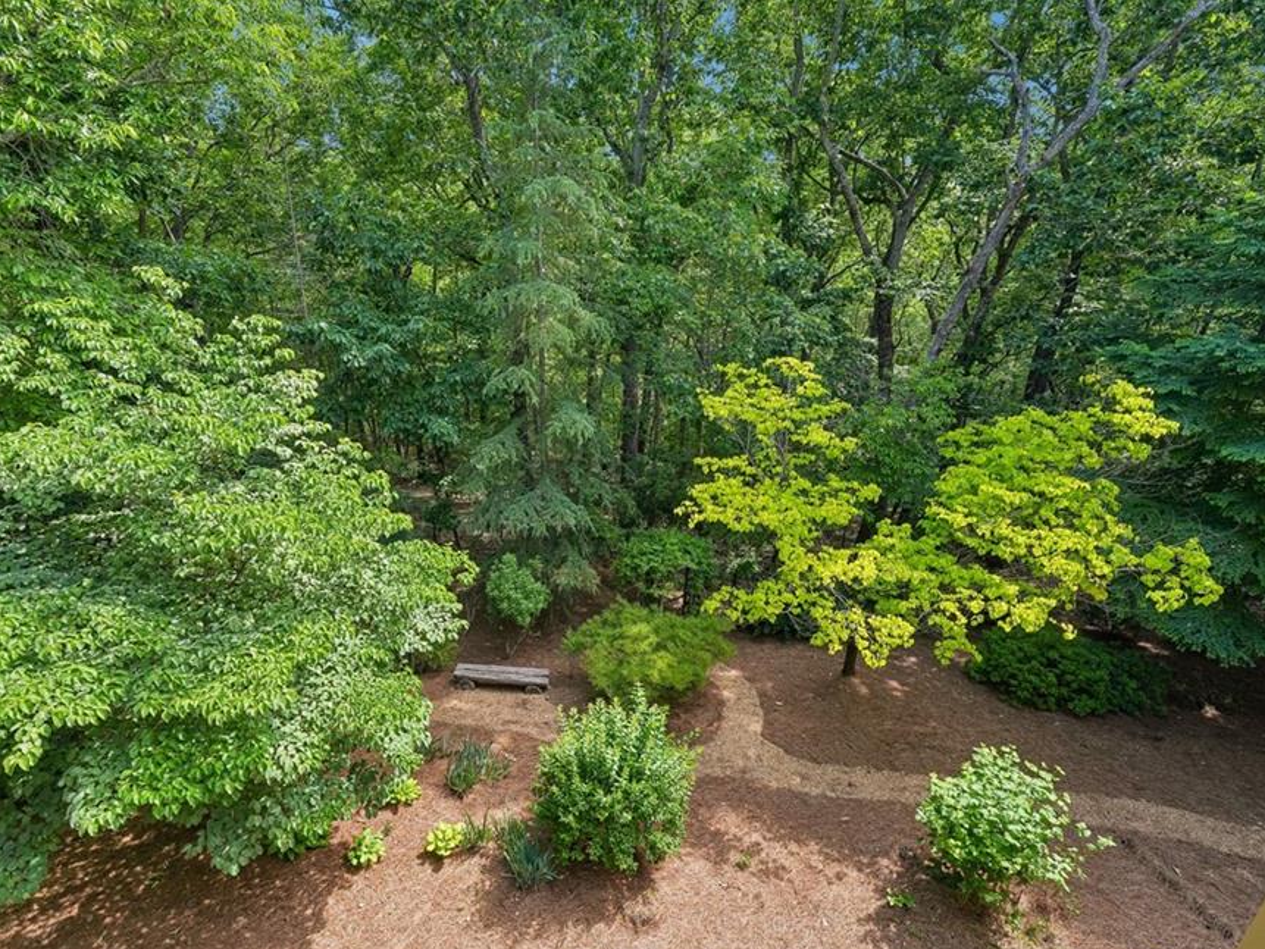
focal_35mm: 16
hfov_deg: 94.3
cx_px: 586
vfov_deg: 78.1
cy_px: 475
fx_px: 585
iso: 320
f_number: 8
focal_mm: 14
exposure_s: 1/125
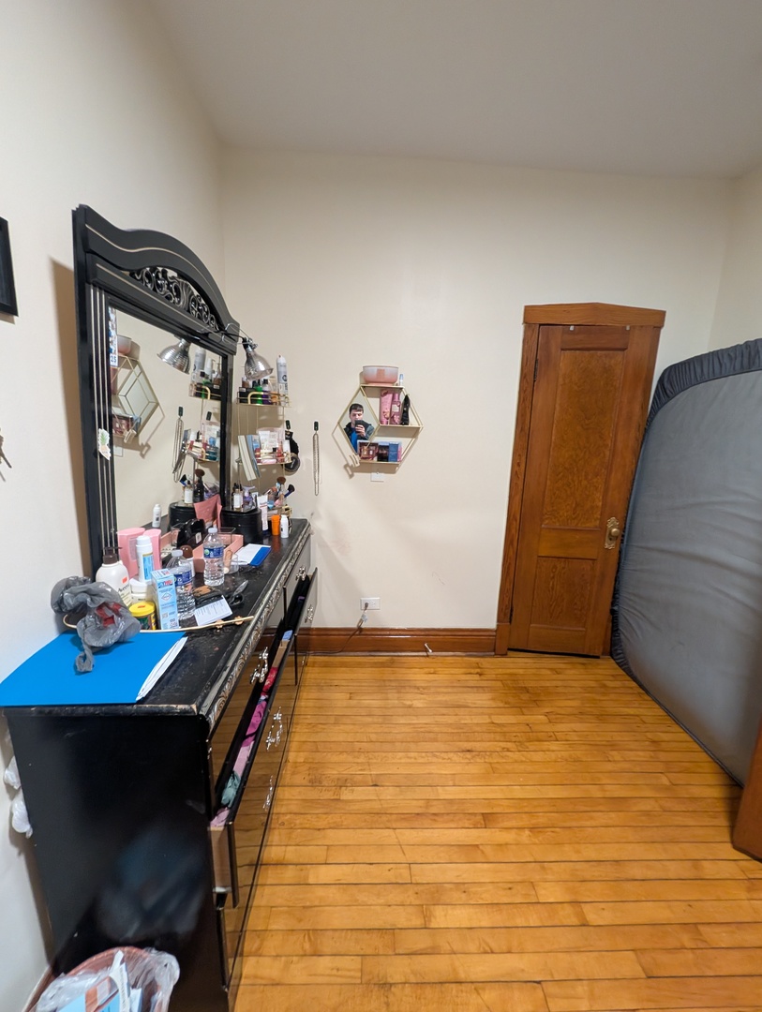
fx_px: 351
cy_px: 506
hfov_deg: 94.6
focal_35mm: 12
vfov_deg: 110.5
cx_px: 381
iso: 519
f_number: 1.7
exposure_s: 1/60
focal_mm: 2.02
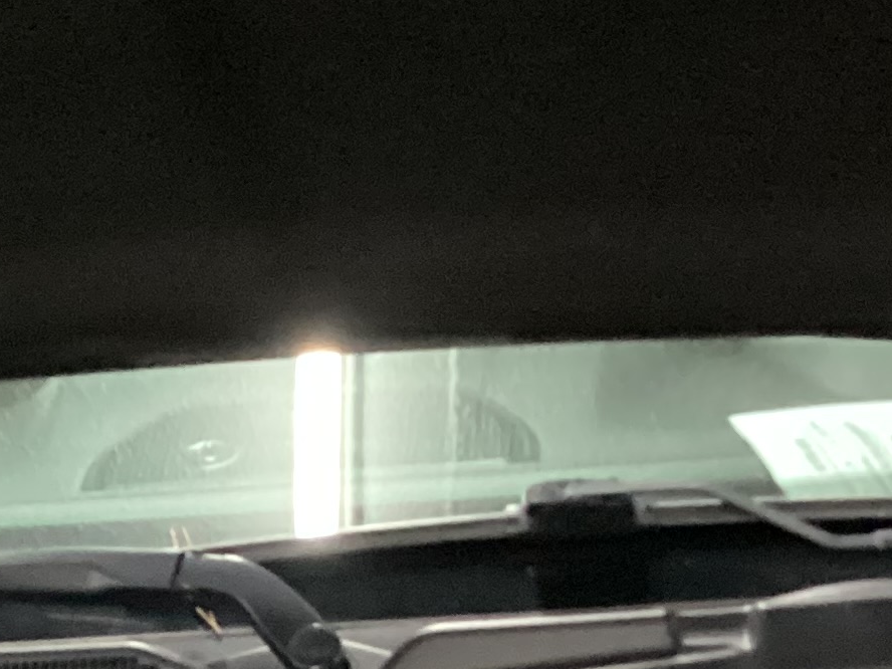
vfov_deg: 11.9
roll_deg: +6.7
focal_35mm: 114
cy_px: 1215
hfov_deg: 17.1
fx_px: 2938
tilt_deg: -27.8
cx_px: 147
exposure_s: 1/24
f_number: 2.4
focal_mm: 3.3
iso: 800
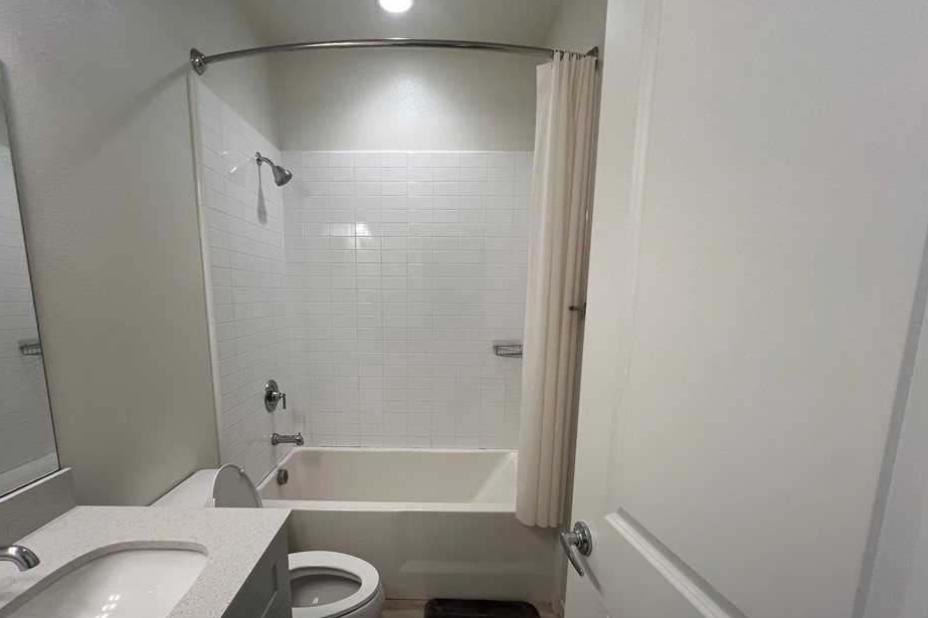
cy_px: 367
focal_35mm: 15
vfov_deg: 76.5
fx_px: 387
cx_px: 430
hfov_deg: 100.2
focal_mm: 1.57
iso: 64
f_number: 1.8
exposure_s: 1/120
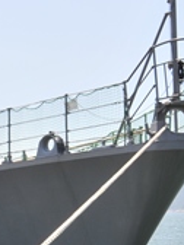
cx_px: -62
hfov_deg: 11.9
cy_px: 128
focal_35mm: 121
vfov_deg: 16.3
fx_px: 858
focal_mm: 22
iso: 200
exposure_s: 1/250
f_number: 9
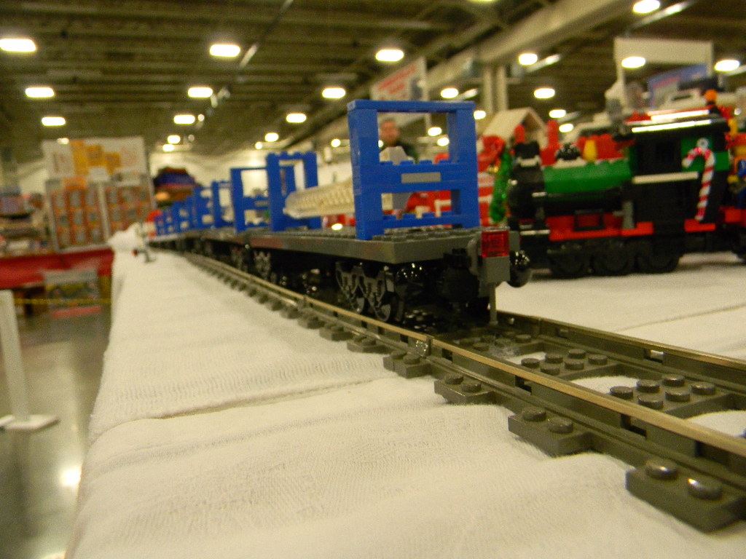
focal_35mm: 28
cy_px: 280
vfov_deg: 49.7
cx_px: 373
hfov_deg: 63.4
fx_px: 603
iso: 296
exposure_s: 1/30
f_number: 3.5
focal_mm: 5
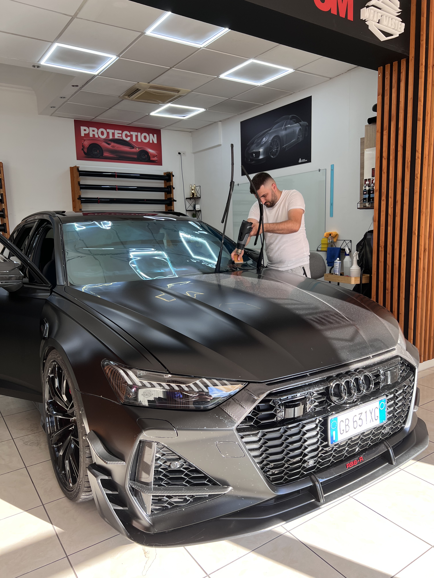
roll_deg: +1.0
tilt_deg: -6.8
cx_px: 217
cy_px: 289
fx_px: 435
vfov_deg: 67.3
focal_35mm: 26
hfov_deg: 53.1
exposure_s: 1/181
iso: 50
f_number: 1.5
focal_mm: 5.7
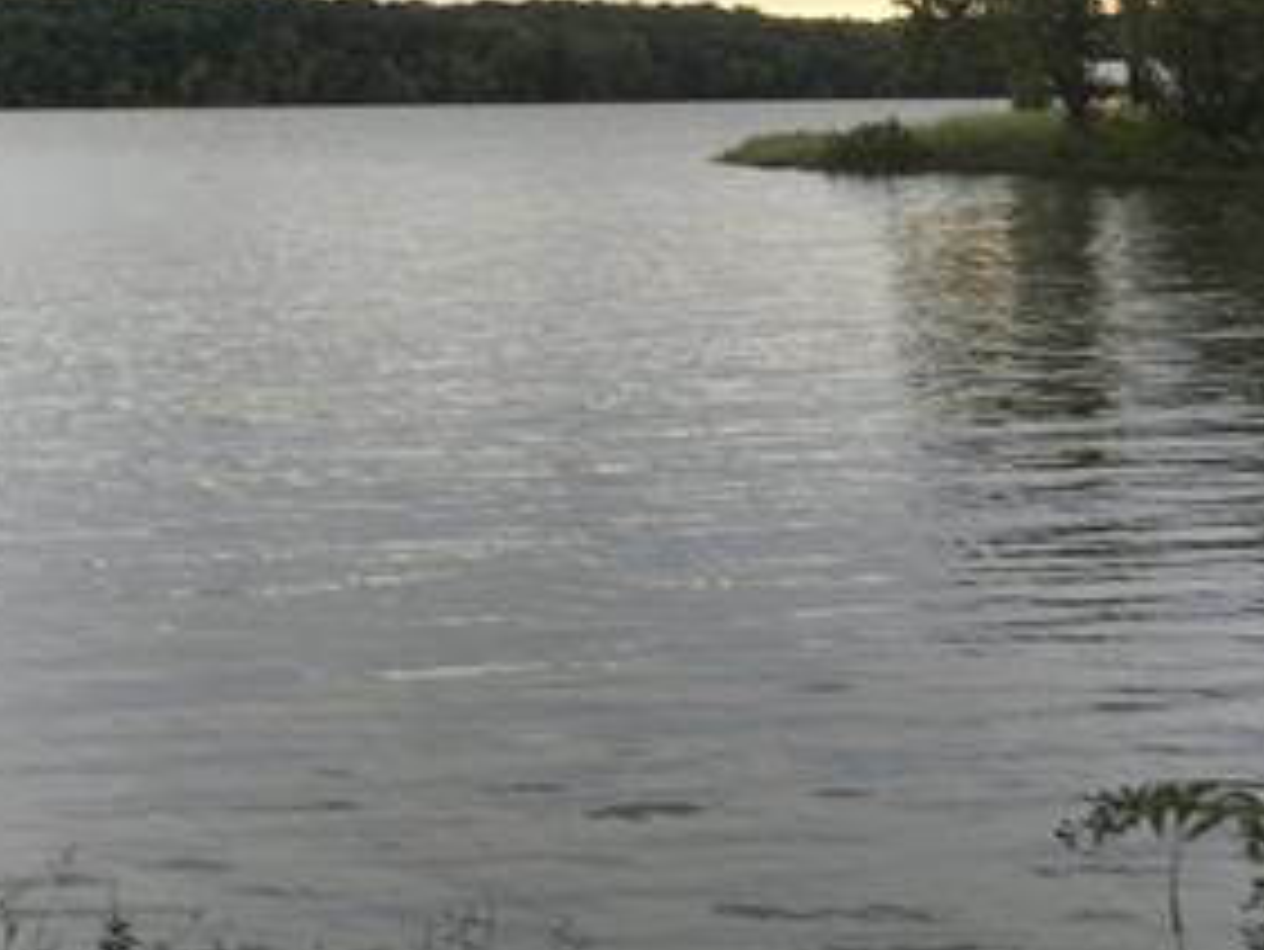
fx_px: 2411
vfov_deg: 21.9
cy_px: 158
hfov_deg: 29.1
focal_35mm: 66
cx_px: 400
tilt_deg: -4.6
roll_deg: -0.3
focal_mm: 4.15
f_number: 2.2
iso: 32
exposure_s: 1/60
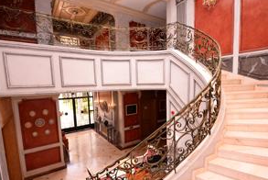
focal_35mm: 19
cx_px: 143
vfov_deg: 64.5
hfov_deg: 86.7
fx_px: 142
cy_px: 99
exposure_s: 1/125
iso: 250
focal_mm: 14
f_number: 4
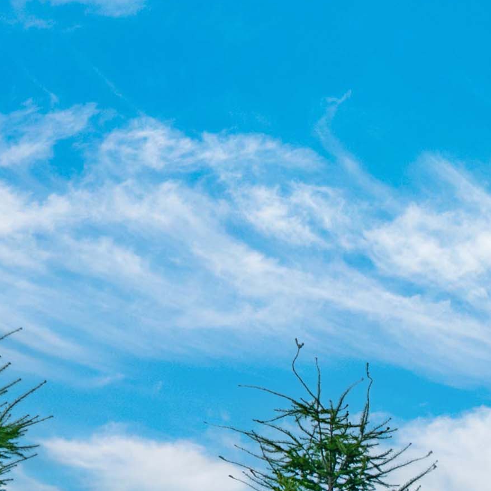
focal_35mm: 66
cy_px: 735
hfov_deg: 15.2
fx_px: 1059
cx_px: 1172
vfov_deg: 21.8
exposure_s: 1/50
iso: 80
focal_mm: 16
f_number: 7.1
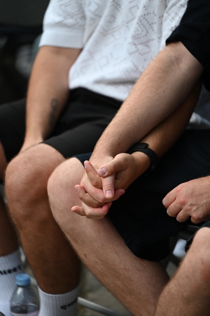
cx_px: 105
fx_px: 1752
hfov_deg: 6.9
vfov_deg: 10.3
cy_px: 158
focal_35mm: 200
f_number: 2.8
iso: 400
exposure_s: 1/320
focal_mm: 200
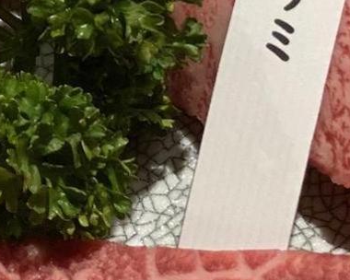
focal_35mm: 267
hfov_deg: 7.2
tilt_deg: -56.8
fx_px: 2766
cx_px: 12
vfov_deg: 5.8
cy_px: -18
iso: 250
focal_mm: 6
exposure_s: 1/120
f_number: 2
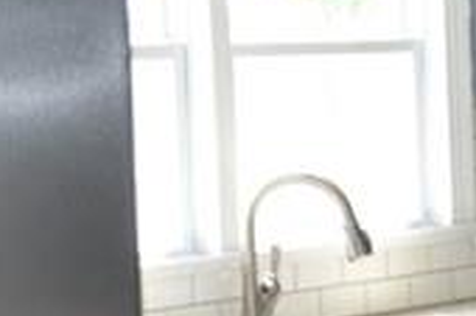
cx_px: 792
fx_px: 2153
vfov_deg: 8.4
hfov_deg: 11.8
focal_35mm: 163
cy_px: 288
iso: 400
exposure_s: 1/100
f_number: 4
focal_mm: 18
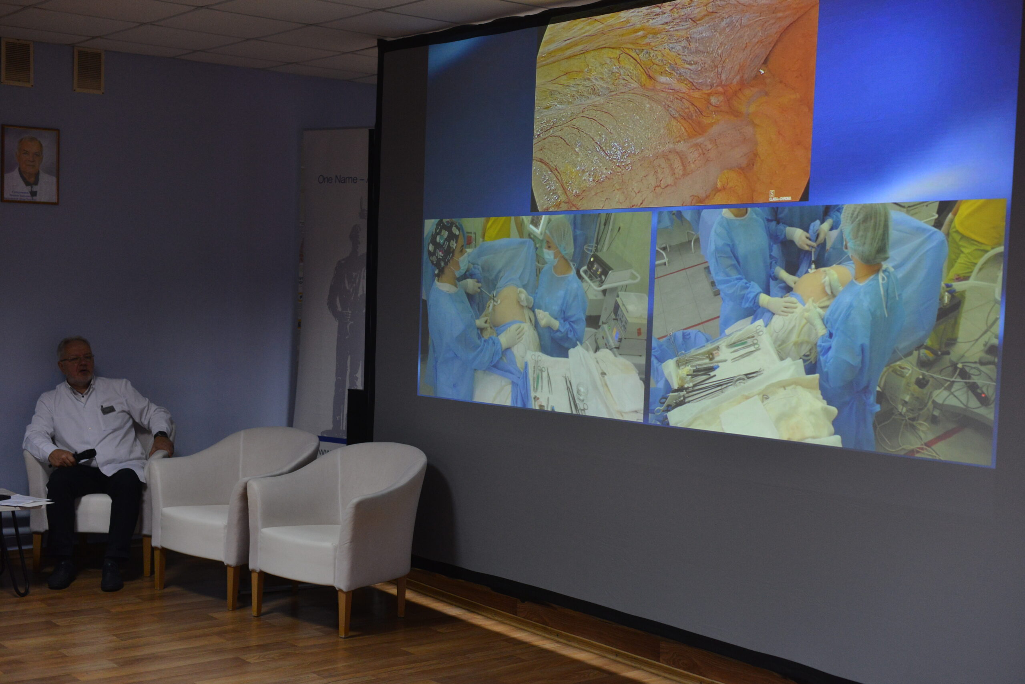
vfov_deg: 27.0
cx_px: 512
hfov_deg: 39.6
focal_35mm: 50
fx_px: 1424
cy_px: 342
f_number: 2.8
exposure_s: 1/160
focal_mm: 50
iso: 1600
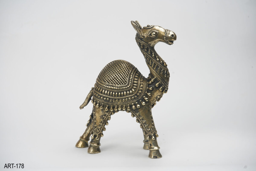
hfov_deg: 33.4
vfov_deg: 22.6
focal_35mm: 60
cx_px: 128
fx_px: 427
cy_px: 86
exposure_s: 1/125
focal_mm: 60
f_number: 11
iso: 500
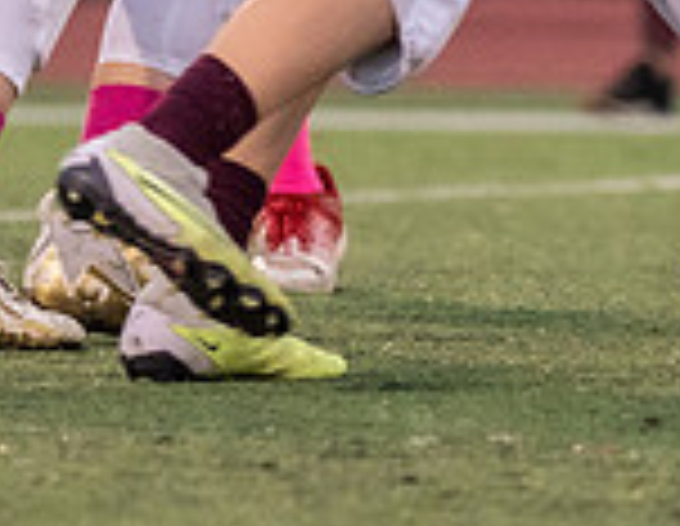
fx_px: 22783
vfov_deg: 1.3
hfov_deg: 1.7
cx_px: 669
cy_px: -508
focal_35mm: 1146
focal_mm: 153
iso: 2500
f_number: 2.8
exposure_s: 1/1250
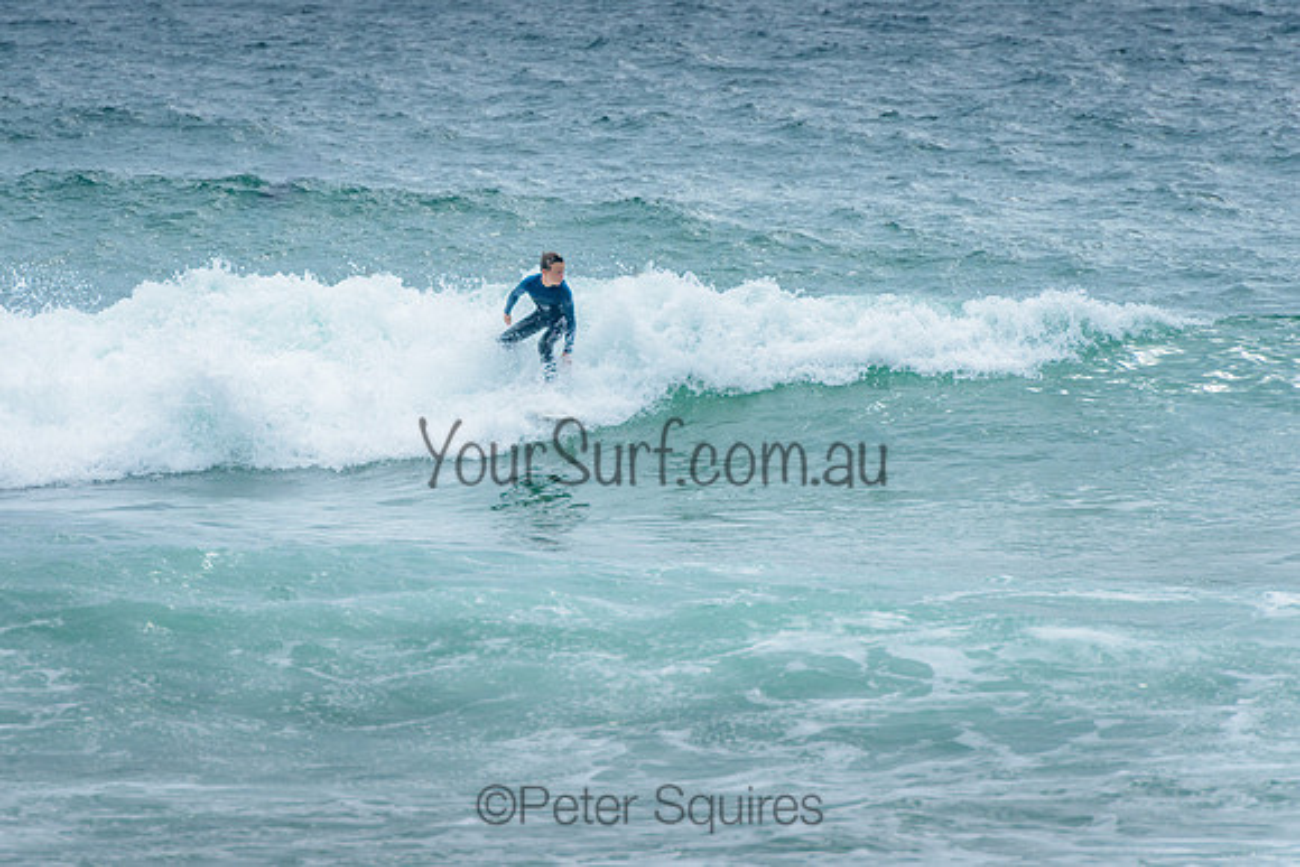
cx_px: 519
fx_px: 17703
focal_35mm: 490
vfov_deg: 2.8
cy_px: 365
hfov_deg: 4.2
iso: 500
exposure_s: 1/1600
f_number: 8
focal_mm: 400
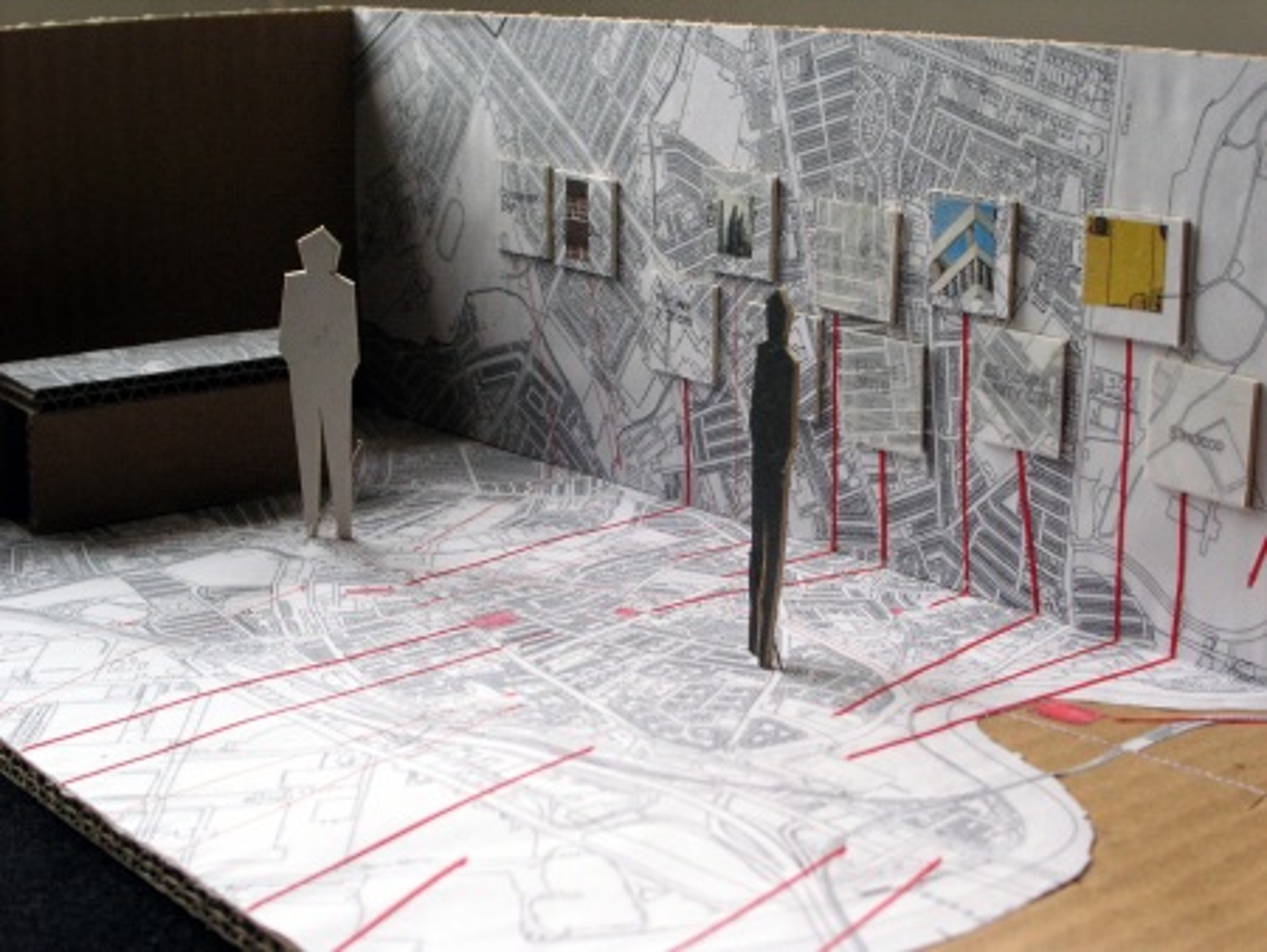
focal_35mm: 60
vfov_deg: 24.4
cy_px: 476
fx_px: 2197
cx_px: 634
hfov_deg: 32.2
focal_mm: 12.5
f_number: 3.5
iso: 200
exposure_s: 1/45
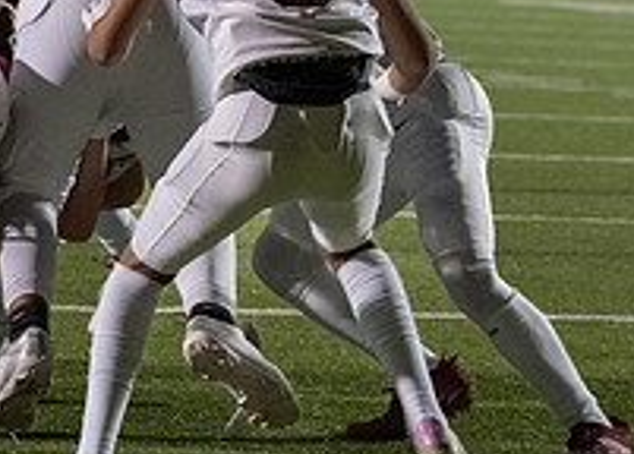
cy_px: 120
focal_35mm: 342
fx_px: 6164
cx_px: -195
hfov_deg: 5.8
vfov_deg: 4.2
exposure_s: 1/1000
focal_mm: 70
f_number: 2.8
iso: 2500
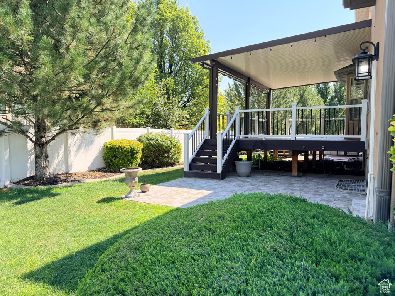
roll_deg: +0.4
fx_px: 274
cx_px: 198
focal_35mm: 24
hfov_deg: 71.6
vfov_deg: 56.8
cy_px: 148
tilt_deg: -3.8
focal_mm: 6.76
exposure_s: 1/1075
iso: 100
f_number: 1.78
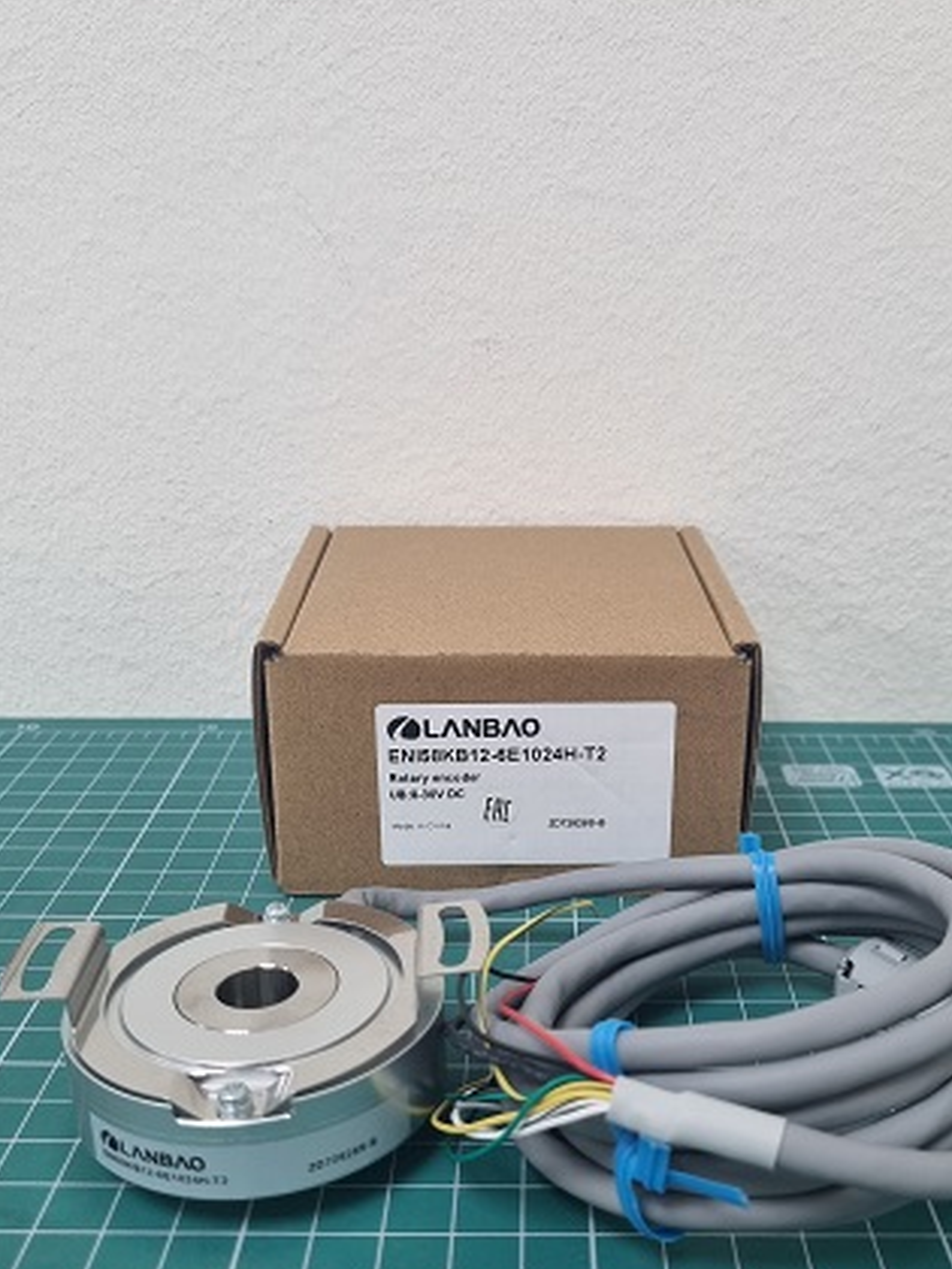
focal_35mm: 35
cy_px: 715
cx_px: 532
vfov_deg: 52.5
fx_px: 1283
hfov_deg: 40.6
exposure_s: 1/100
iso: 80
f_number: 1.8
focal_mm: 5.4
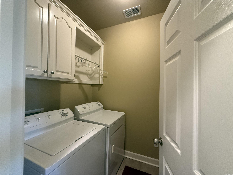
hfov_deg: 102.1
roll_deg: -1.4
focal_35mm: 14
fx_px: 94
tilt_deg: +0.0
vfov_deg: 85.7
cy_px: 88
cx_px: 116
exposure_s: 1/60
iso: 800
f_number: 2.2
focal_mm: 2.22
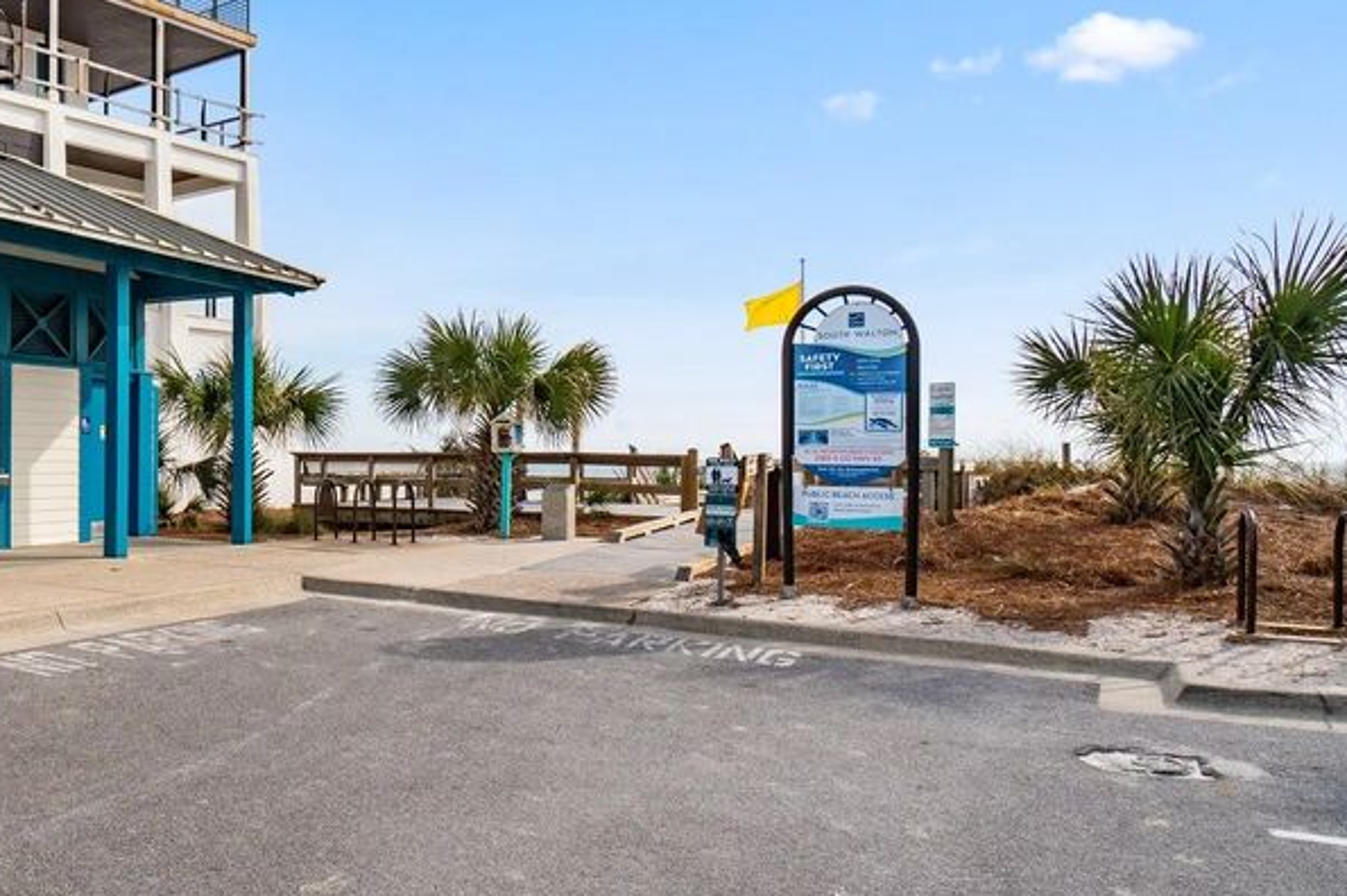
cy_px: 447
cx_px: 231
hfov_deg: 55.2
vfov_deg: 42.3
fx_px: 1159
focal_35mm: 31
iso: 100
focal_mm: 12
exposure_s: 1/400
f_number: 8
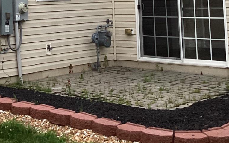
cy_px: -53
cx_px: 41
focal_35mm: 88
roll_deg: +1.9
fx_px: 549
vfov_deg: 14.1
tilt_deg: +3.0
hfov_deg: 23.2
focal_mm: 3.3
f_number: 2.4
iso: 100
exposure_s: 1/60
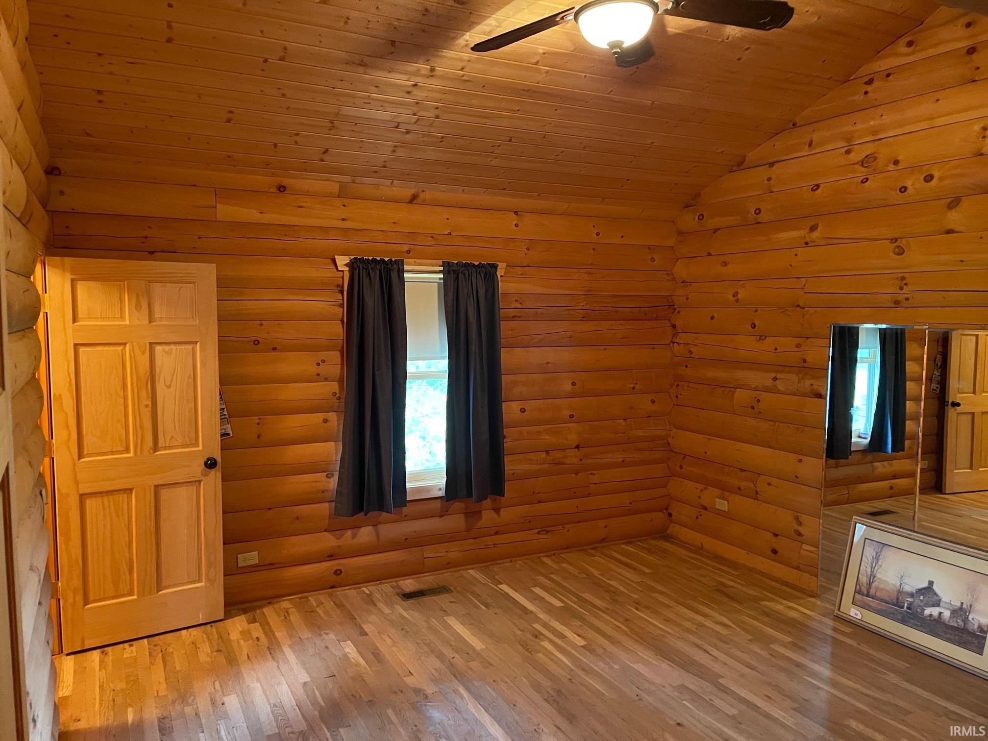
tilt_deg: -5.3
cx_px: 494
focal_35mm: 26
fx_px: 742
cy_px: 370
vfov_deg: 53.1
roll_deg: +0.0
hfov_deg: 67.3
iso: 800
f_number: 1.6
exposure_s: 1/30
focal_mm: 5.1
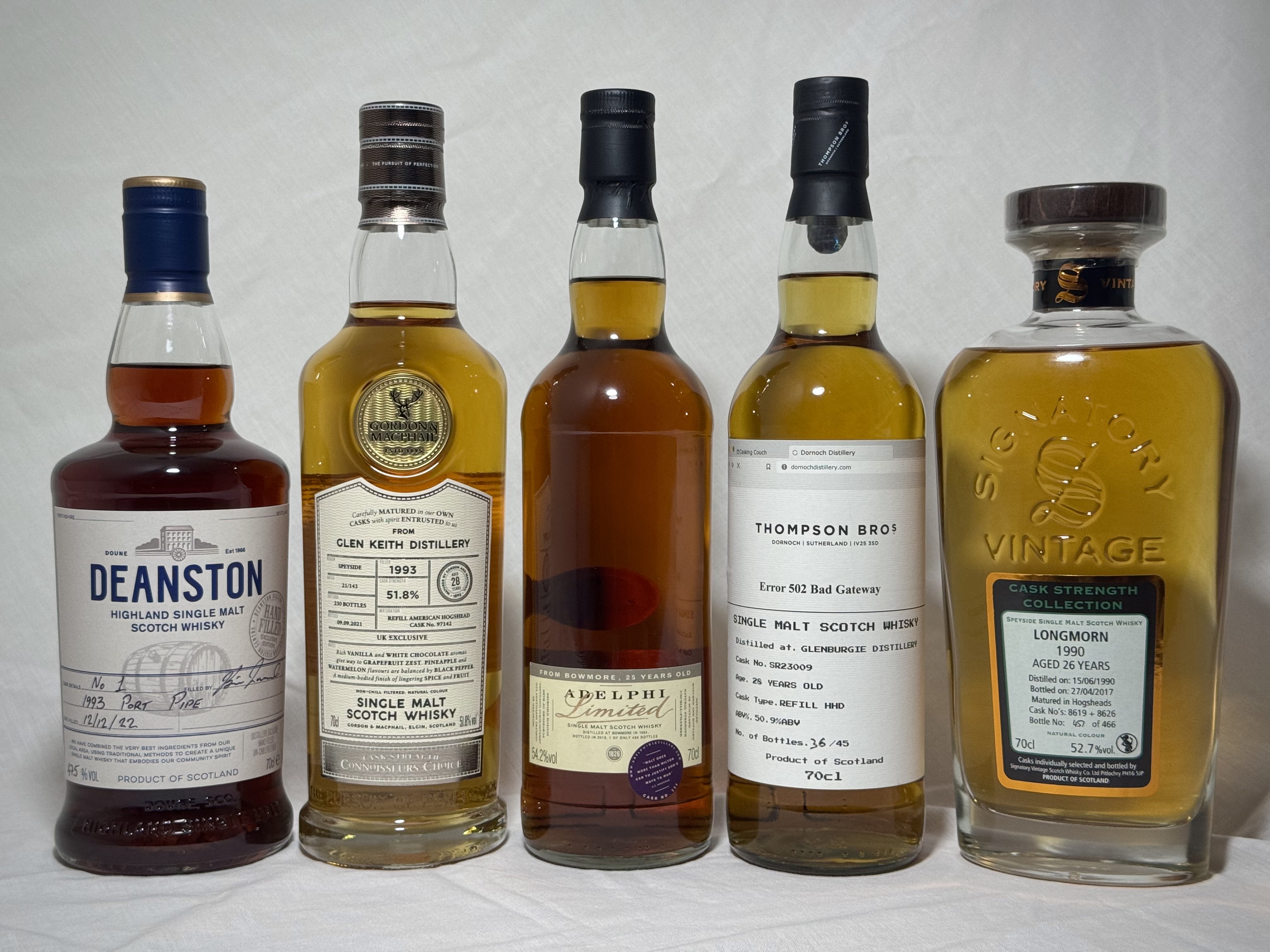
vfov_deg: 30.3
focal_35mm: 48
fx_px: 1761
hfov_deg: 39.7
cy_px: 476
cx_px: 635
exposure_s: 1/50
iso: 160
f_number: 1.78
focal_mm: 6.76
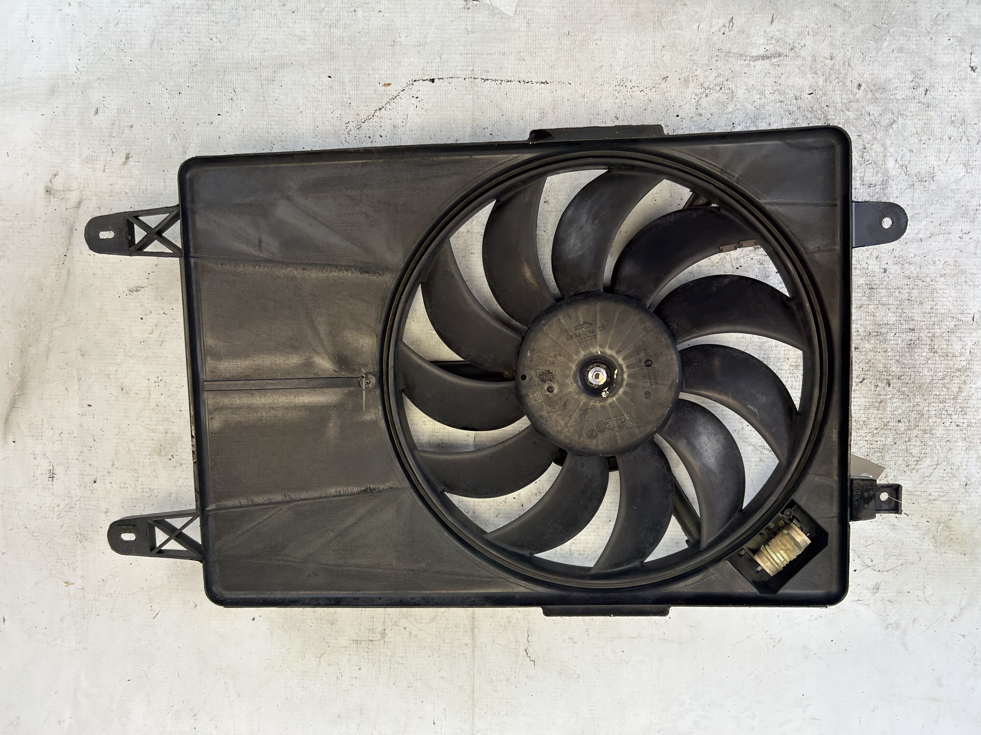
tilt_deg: -84.6
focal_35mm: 26
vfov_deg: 53.1
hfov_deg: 67.3
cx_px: 490
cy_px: 368
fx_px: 737
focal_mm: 5.7
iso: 32
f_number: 1.5
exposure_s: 1/137
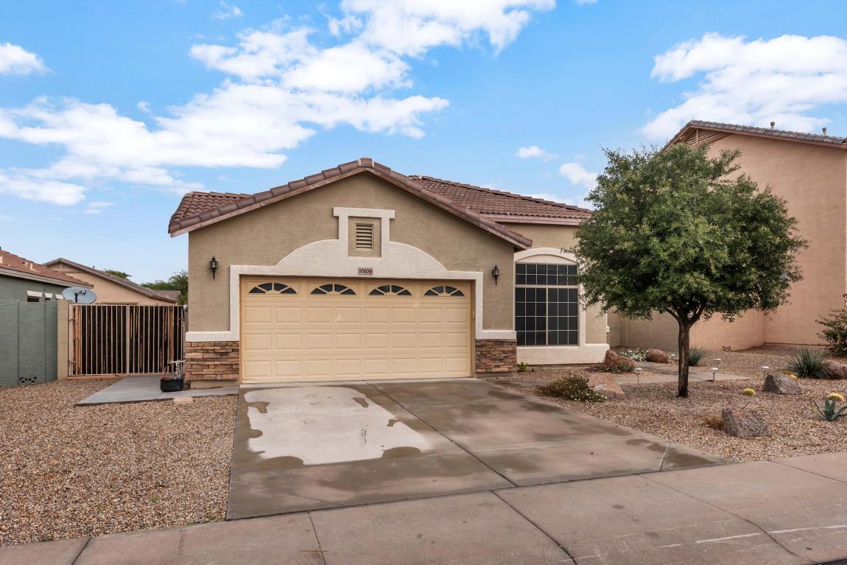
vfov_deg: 57.2
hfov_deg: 78.6
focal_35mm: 22
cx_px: 424
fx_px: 518
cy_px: 282
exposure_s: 1/200
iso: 640
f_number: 16
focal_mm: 22
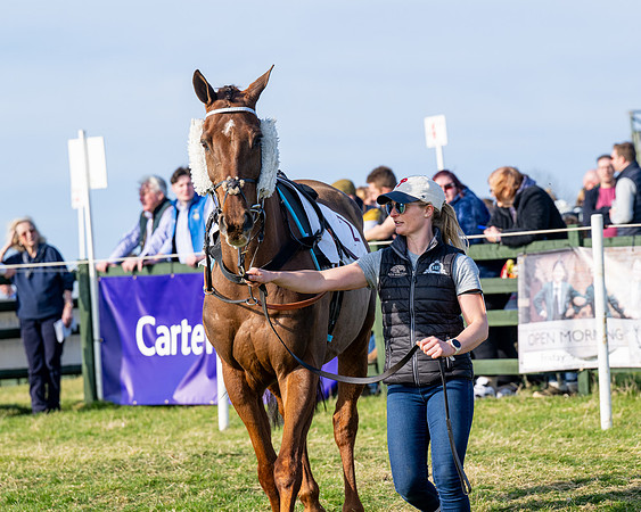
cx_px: 349
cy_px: 222
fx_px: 3306
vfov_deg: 8.9
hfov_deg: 11.1
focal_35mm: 174
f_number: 4.5
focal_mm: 135
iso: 200
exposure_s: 1/1250
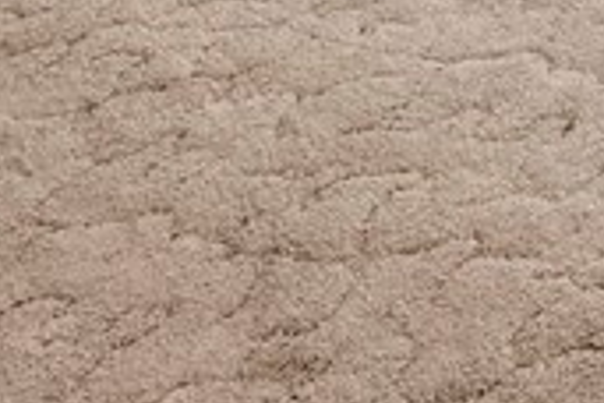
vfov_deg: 11.1
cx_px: 839
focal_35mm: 89
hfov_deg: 20.4
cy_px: -742
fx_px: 1493
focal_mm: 14
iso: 250
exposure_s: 1/6
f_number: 8
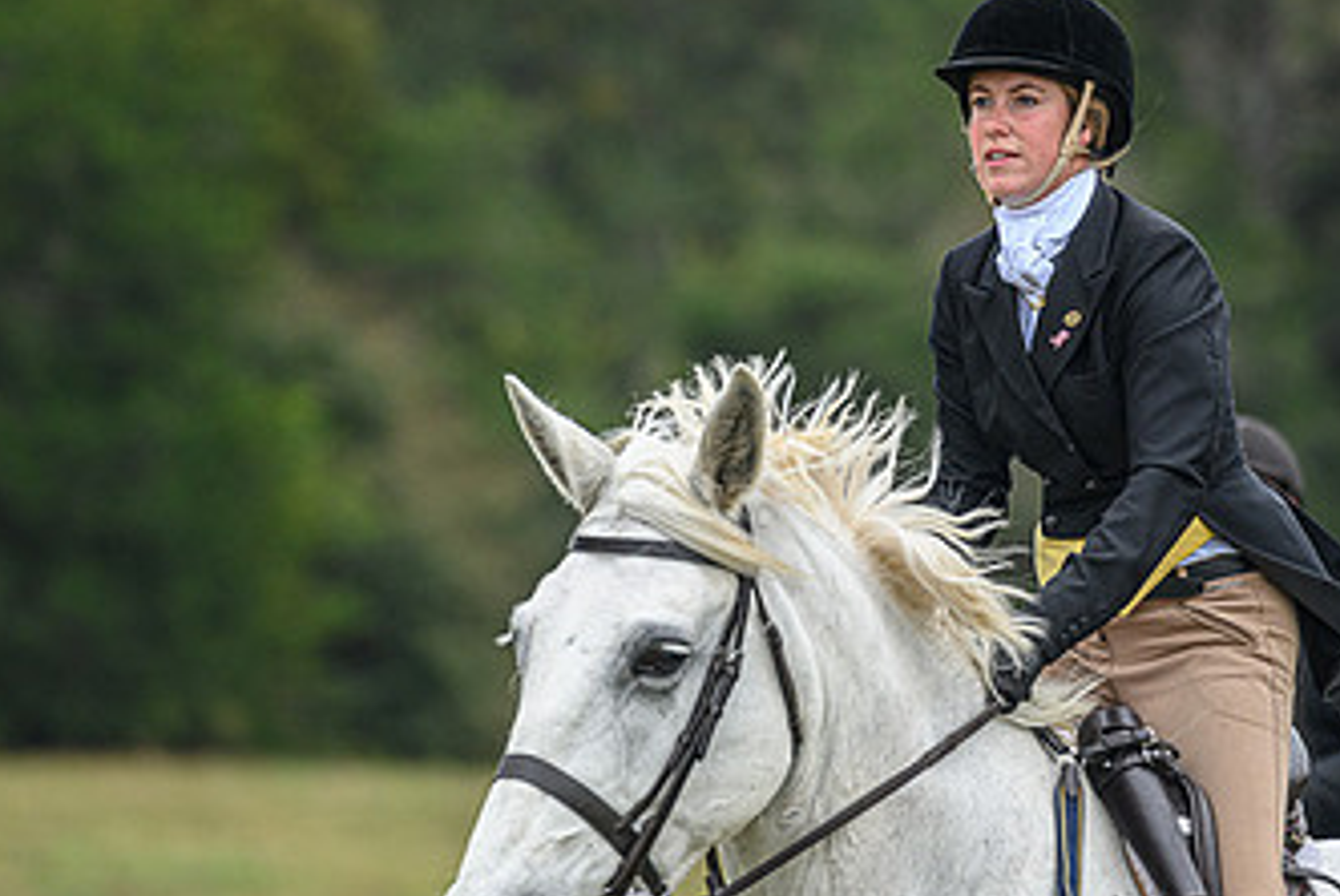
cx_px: 796
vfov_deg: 3.6
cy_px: 437
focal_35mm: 386
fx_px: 14380
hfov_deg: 5.3
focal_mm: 200
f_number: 3.2
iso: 500
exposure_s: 1/640
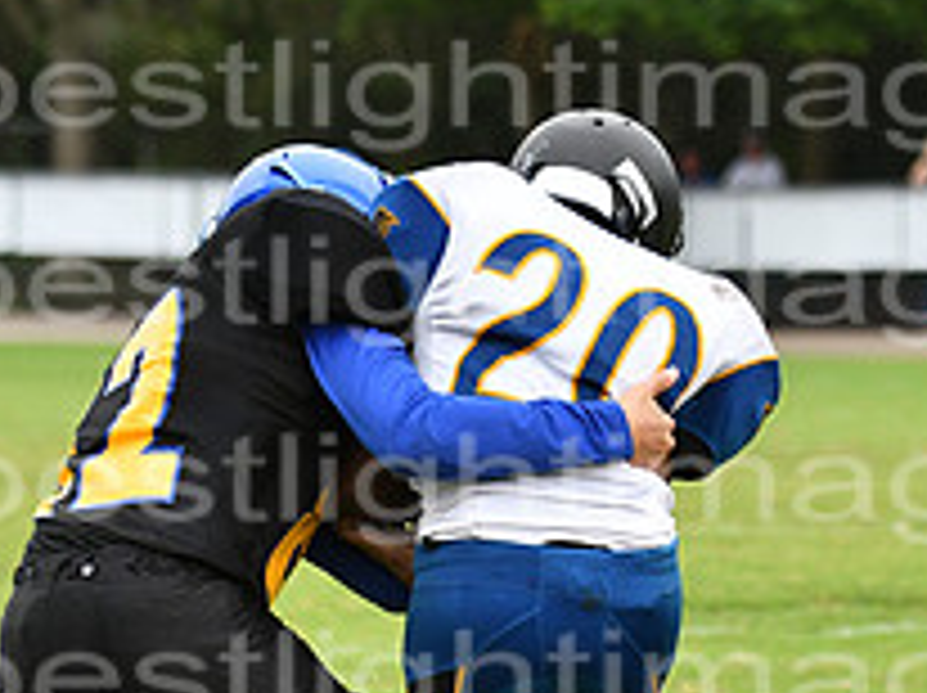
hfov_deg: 3.5
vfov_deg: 2.6
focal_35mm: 570
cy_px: 587
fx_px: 15247
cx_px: 536
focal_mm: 140
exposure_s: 1/1600
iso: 800
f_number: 3.5
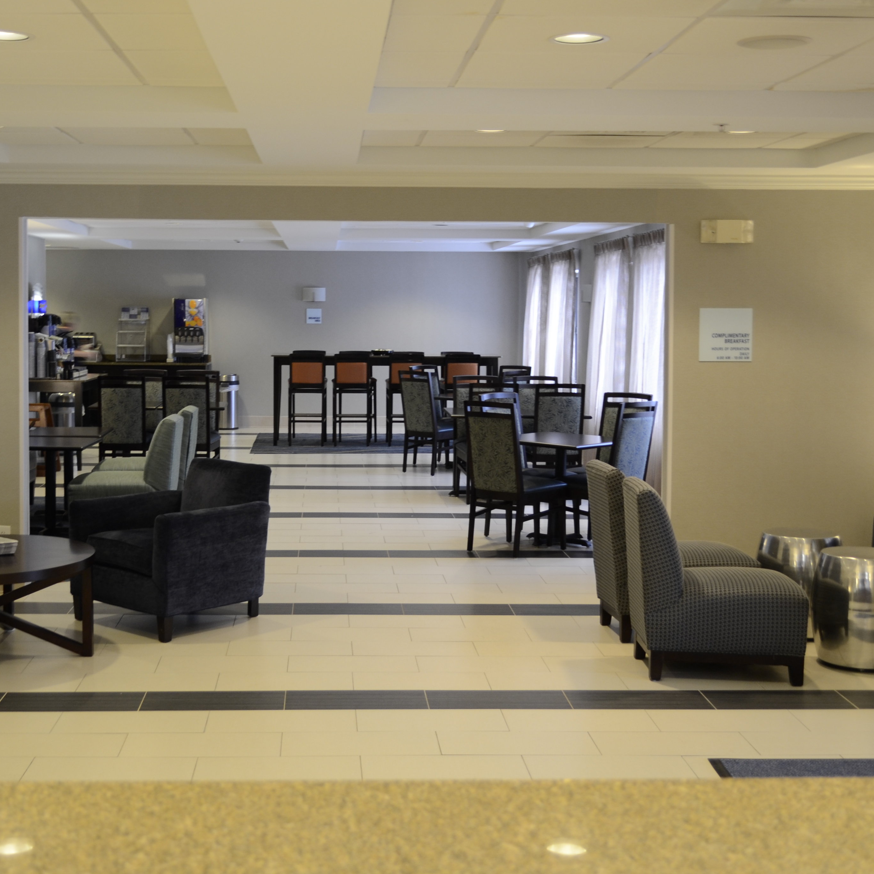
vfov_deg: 36.0
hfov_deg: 36.0
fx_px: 1343
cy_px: 388
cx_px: 378
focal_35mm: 47
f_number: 4
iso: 200
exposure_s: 1/6
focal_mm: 22
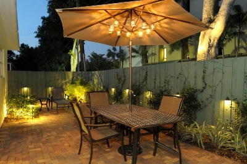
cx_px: 124
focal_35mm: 22
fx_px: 154
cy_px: 82
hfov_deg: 77.4
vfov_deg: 56.1
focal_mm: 15
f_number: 1.6
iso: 320
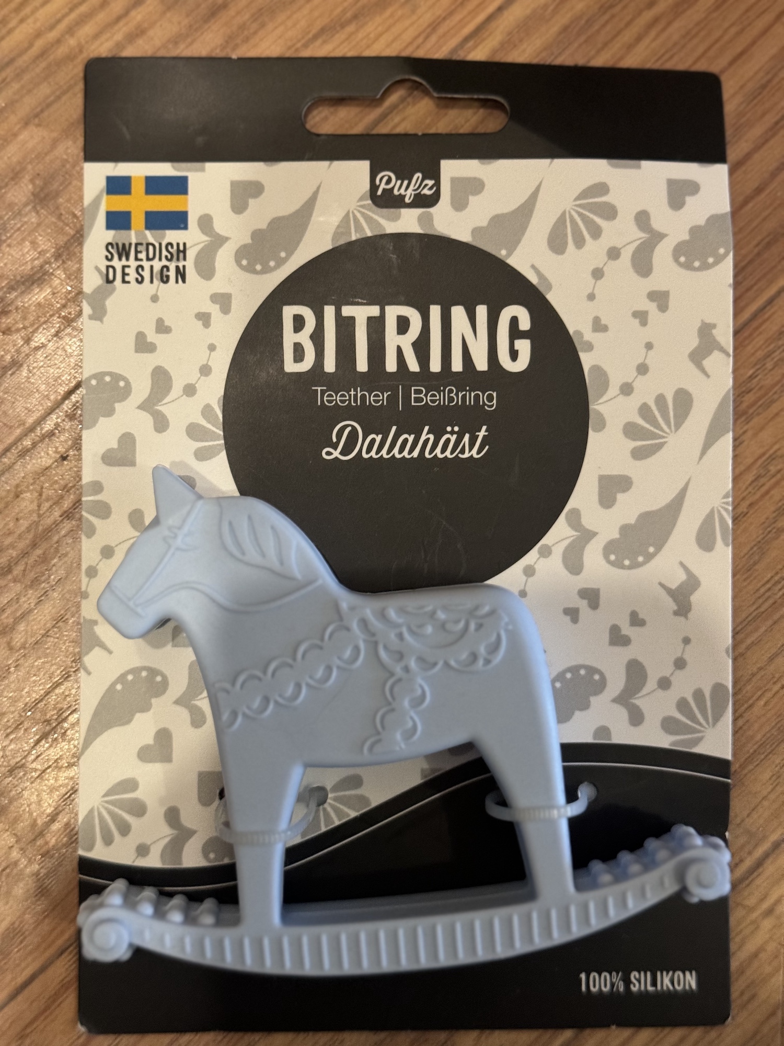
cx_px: 392
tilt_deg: -88.2
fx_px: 1450
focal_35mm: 48
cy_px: 523
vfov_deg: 39.7
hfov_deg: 30.3
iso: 500
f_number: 1.78
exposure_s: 1/40
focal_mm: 6.76
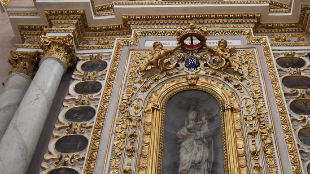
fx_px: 353
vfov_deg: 27.6
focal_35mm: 43
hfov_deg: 46.9
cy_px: 112
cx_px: 197
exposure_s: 1/60
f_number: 3.5
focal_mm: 18
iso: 3200
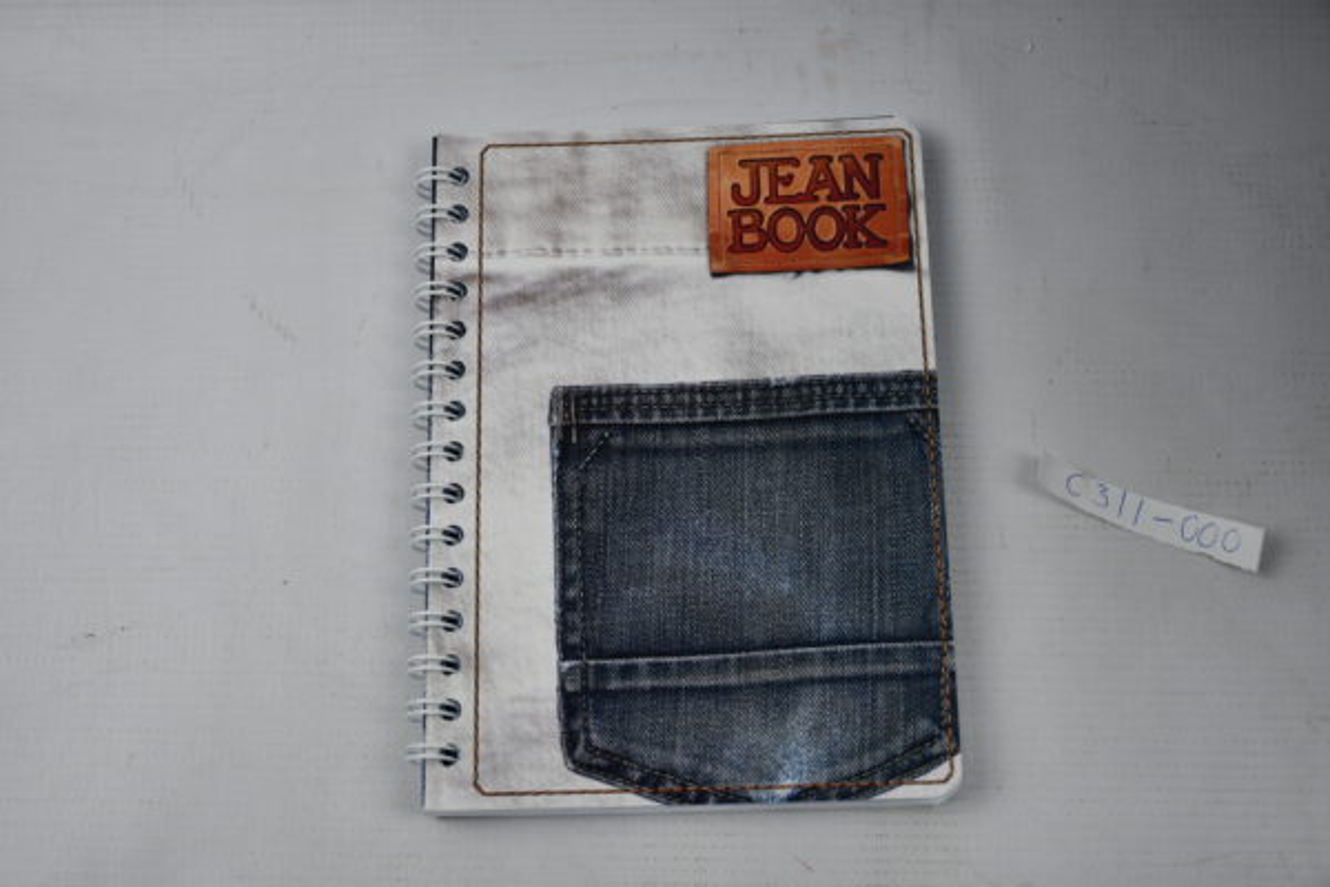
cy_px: 444
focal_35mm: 52
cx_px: 665
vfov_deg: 26.0
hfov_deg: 38.2
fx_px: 1921
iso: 400
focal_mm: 35
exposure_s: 1/250
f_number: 4.5
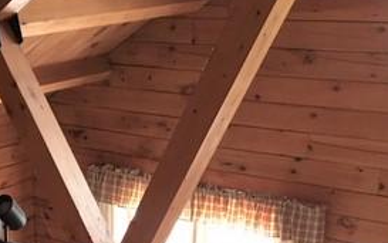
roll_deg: +2.5
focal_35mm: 72
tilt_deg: -23.2
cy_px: 276
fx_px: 762
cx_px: 41
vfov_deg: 17.4
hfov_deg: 27.6
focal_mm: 4.15
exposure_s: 1/17
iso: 200
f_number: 2.2
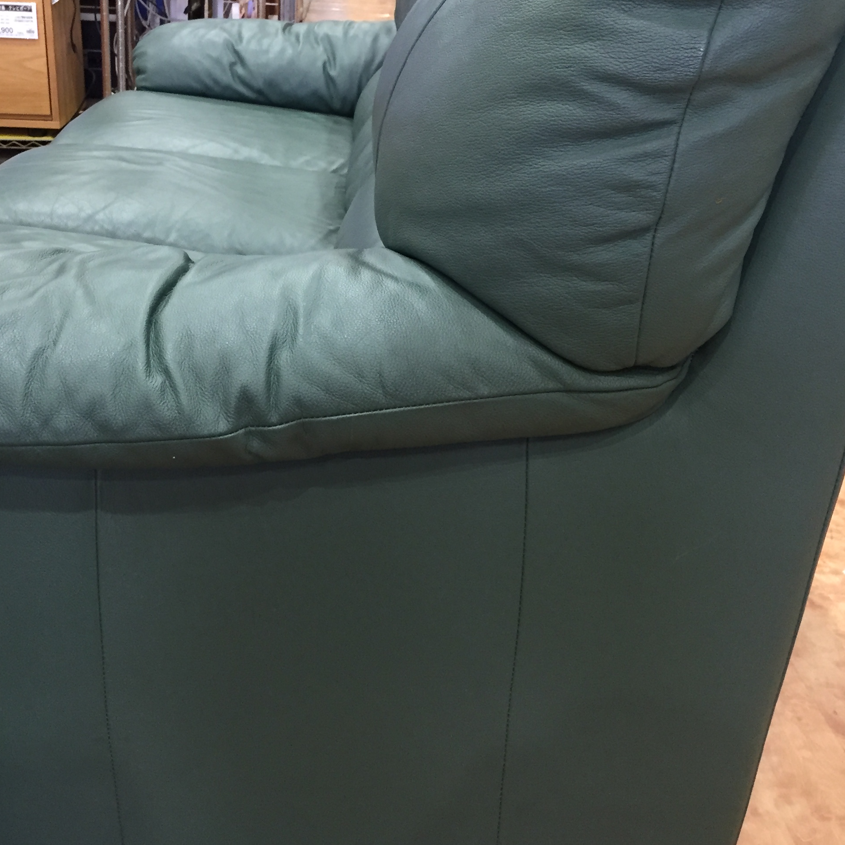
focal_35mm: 44
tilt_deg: -21.5
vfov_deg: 38.3
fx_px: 1215
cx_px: 329
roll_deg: -4.2
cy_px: 395
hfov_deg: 38.2
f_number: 2.2
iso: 160
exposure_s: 1/30
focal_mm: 4.15
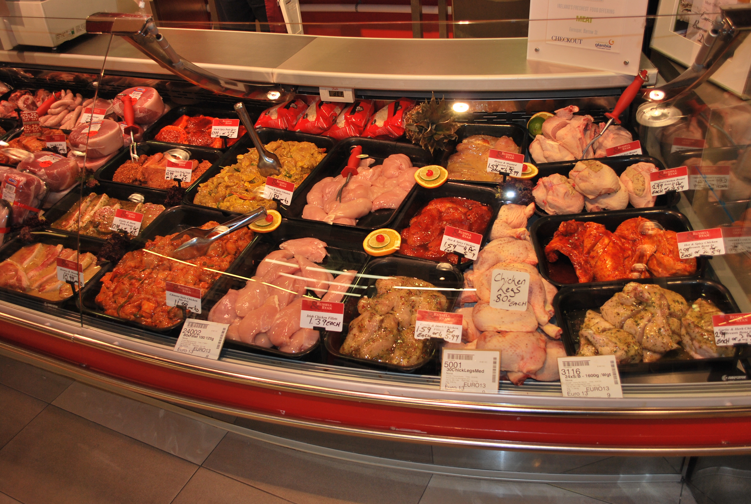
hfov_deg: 57.1
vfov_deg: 40.1
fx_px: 690
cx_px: 376
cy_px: 252
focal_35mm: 33
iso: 200
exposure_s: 1/60
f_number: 4
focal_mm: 22
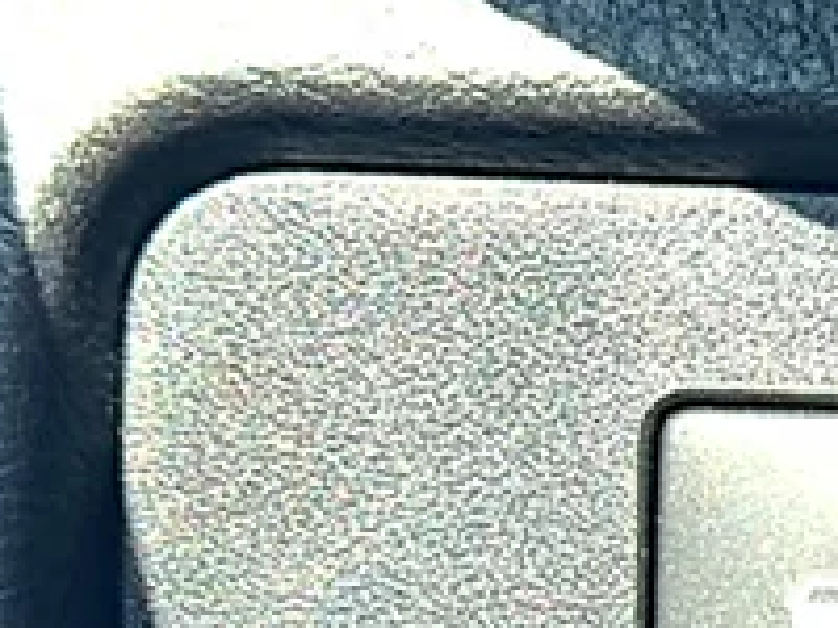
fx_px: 4236
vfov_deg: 8.3
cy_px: 982
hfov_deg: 10.7
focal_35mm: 175
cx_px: 1433
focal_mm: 6.86
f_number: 1.78
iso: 40
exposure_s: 1/78
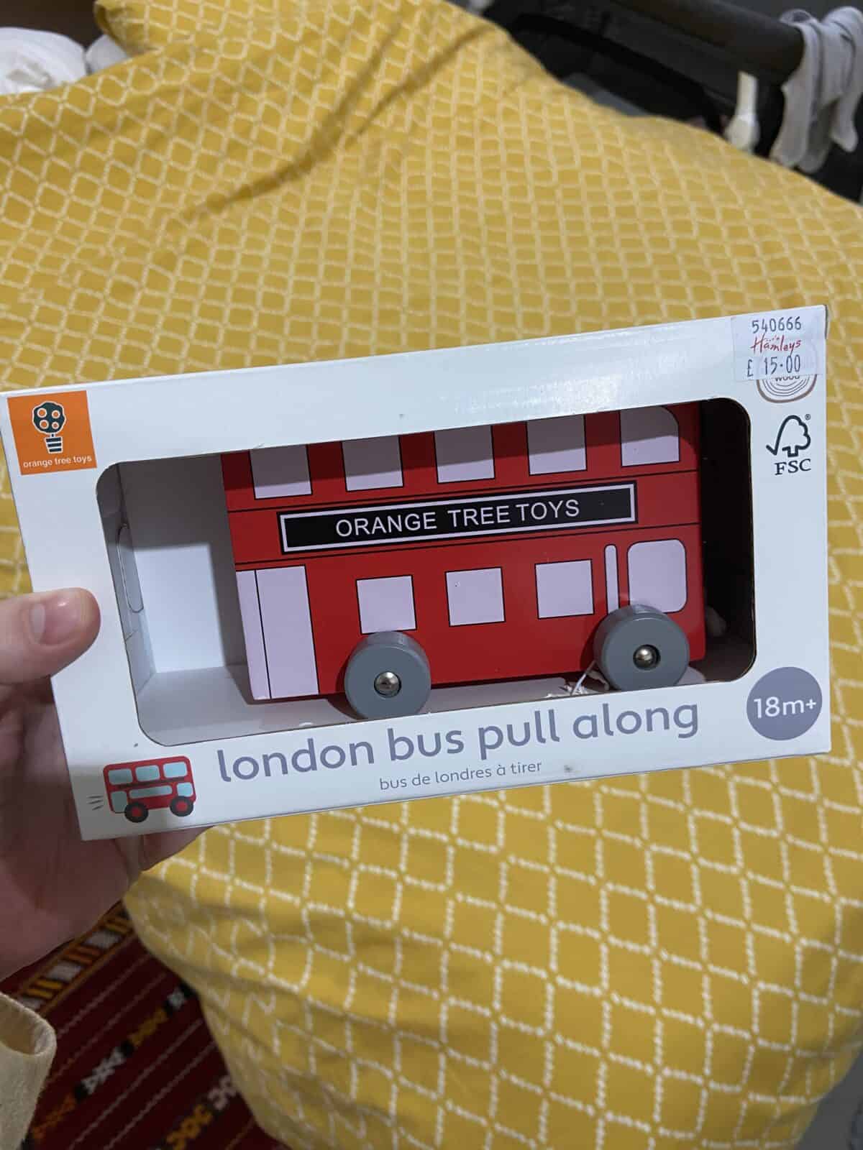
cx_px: 432
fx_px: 864
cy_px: 575
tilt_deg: -54.0
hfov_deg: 53.1
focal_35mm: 26
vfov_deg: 67.3
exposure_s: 1/50
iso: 250
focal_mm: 4.25
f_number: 1.8
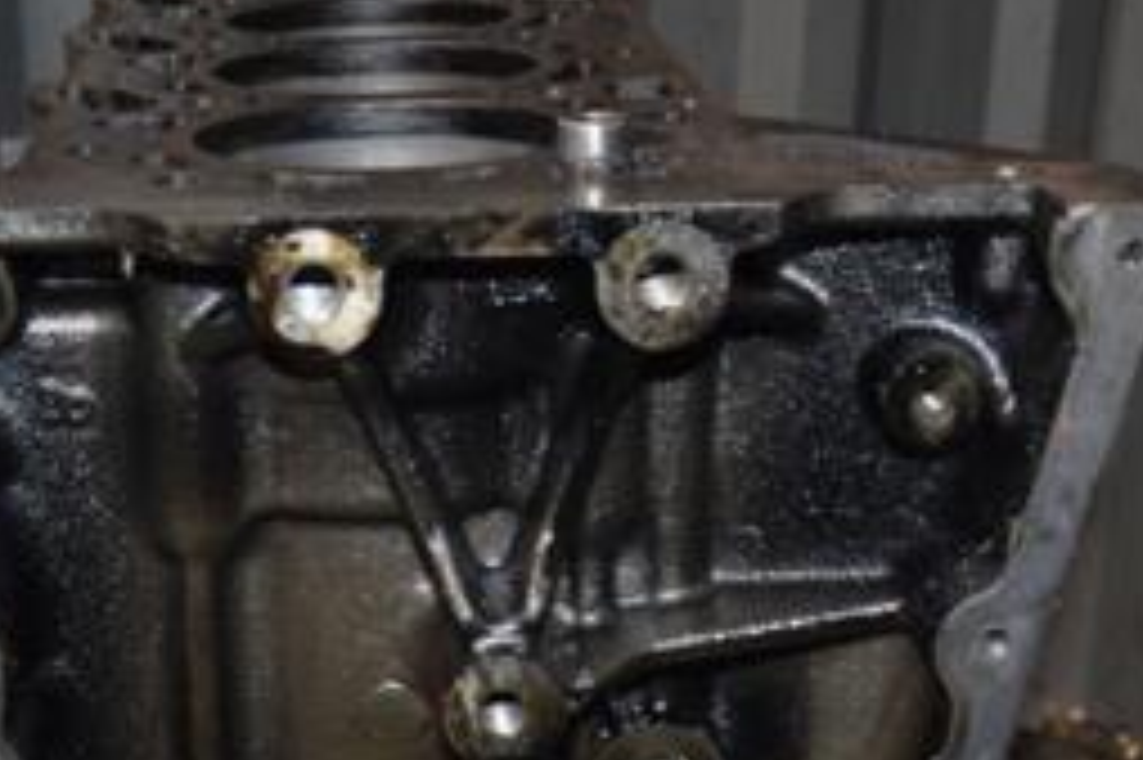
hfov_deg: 25.5
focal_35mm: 78
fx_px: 2475
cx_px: 216
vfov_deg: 17.1
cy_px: 773
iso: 800
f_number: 5
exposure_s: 1/60
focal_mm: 22
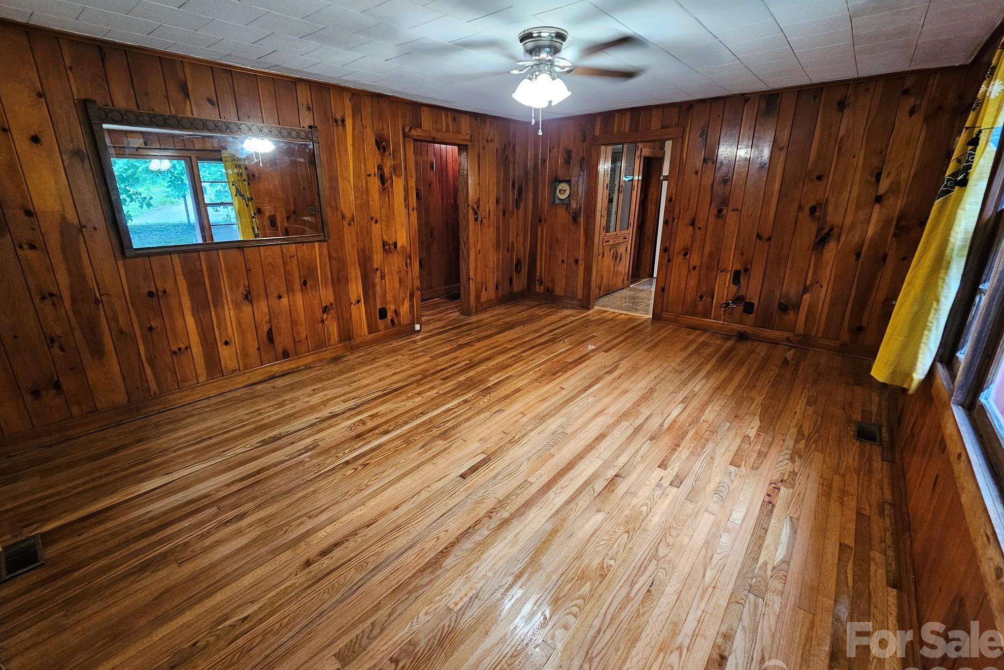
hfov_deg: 104.2
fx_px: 390
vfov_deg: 81.2
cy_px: 332
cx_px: 489
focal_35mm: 14
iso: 320
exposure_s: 1/30
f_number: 2.2
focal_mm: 2.2
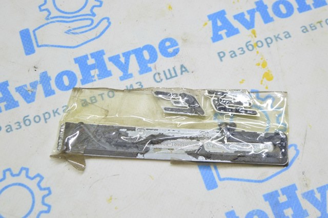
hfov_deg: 29.9
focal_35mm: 68
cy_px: 109
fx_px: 614
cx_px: 164
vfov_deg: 20.1
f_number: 5.6
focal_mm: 45
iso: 400
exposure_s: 1/20
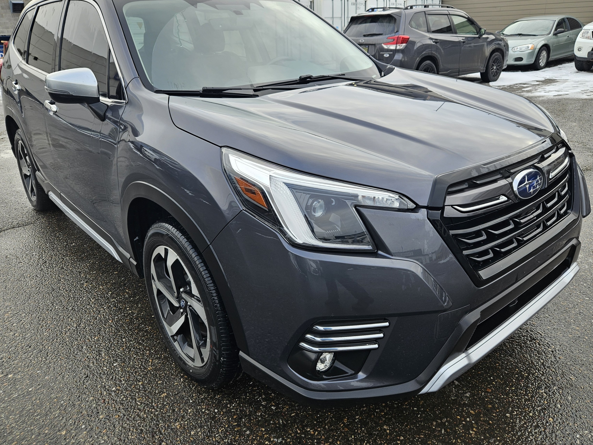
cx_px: 295
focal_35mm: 27
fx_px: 463
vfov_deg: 51.1
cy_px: 184
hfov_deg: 65.3
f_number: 1.8
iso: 25
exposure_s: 1/120
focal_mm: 5.4
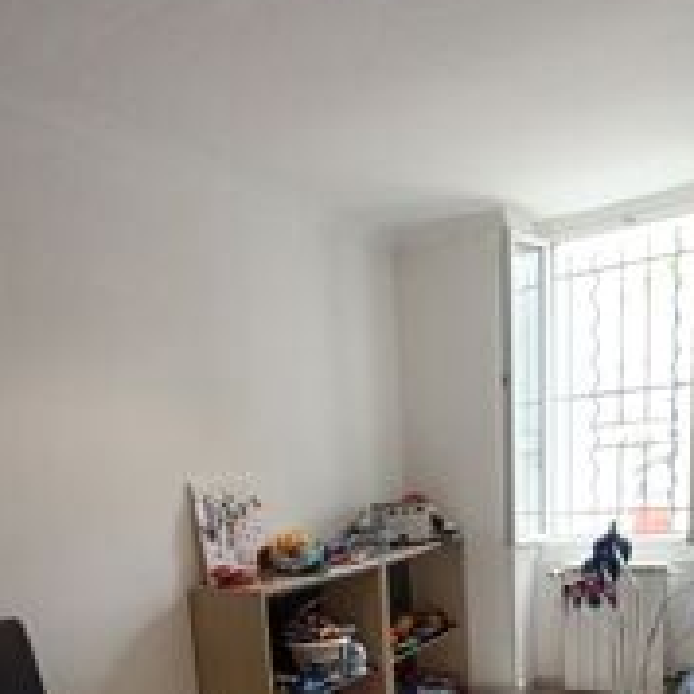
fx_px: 771
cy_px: 649
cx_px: 292
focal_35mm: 34
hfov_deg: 48.3
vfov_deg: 43.4
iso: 200
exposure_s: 1/50
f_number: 2.2
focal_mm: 1.65
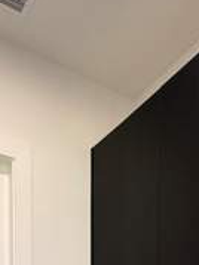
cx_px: 107
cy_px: 383
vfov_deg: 27.9
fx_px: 384
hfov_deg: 29.1
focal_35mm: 50
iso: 320
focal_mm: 2.22
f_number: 2.2
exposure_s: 1/121
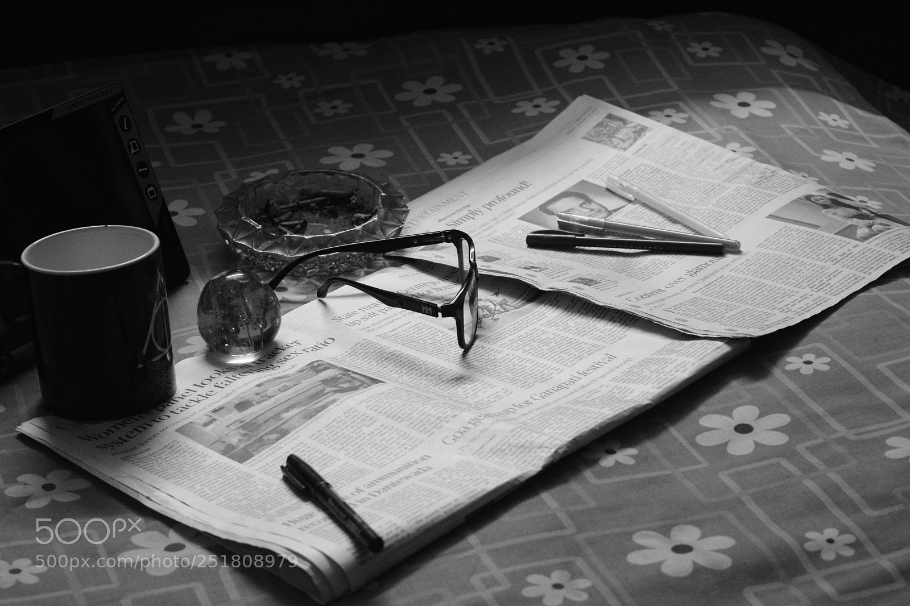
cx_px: 455
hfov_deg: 24.6
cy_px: 303
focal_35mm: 82
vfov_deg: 16.5
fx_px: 2085
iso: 3200
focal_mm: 55
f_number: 5.6
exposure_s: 1/30
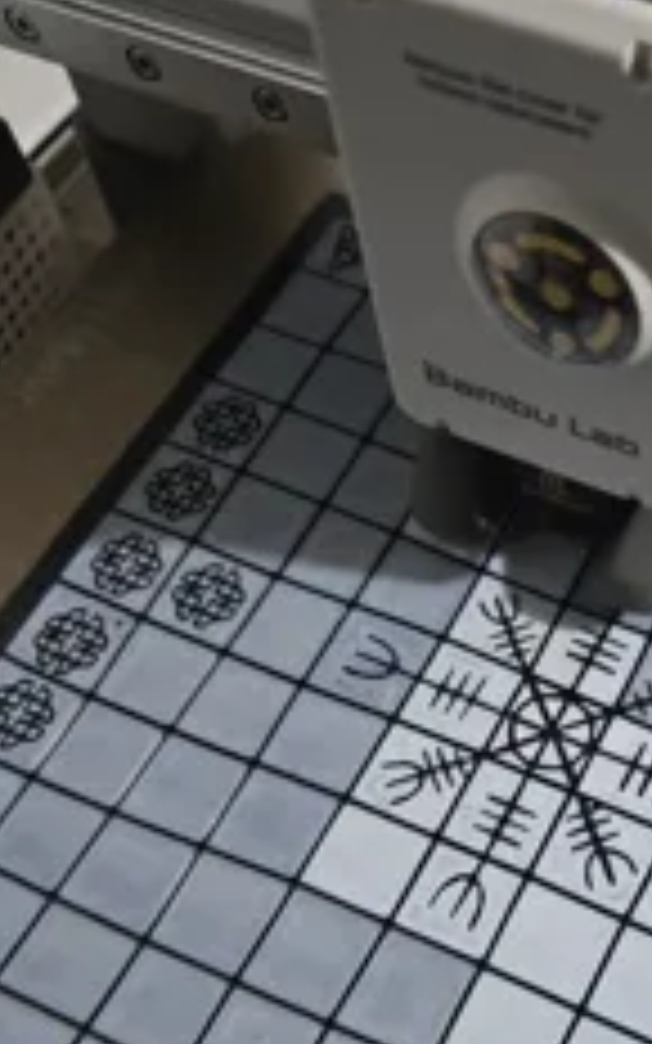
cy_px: 837
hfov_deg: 29.0
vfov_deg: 44.8
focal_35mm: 42
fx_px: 1194
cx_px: 621
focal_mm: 5.4
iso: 800
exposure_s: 1/60
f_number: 1.8
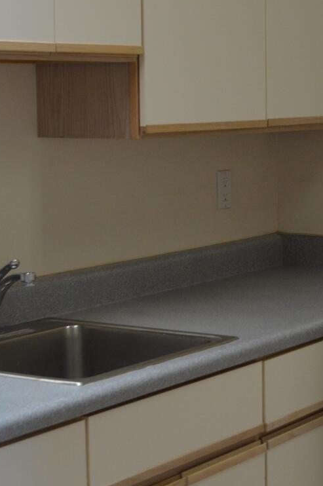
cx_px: 331
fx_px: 1308
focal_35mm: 97
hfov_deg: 13.8
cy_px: 187
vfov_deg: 21.0
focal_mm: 24
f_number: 4
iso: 560
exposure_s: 1/60
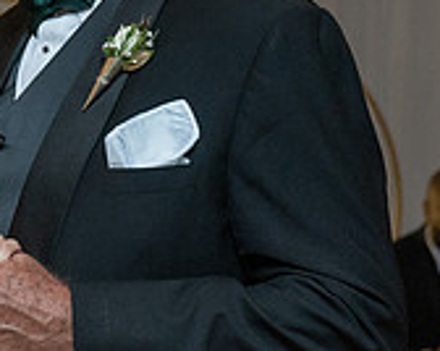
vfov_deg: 8.3
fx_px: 2406
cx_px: -178
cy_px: 193
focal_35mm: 185
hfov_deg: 10.2
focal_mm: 47
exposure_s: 1/200
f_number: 4
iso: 2000
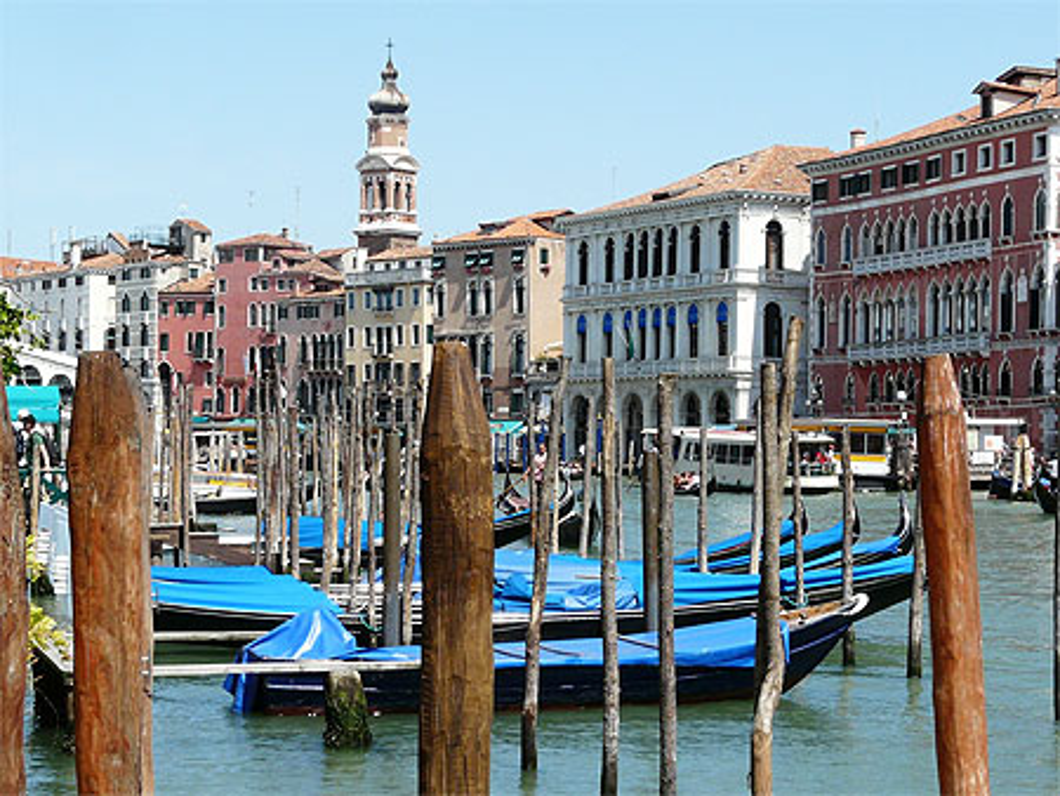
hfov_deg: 25.0
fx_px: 2390
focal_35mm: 78
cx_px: 530
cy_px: 398
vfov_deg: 18.9
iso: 100
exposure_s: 1/320
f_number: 5.6
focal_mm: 10
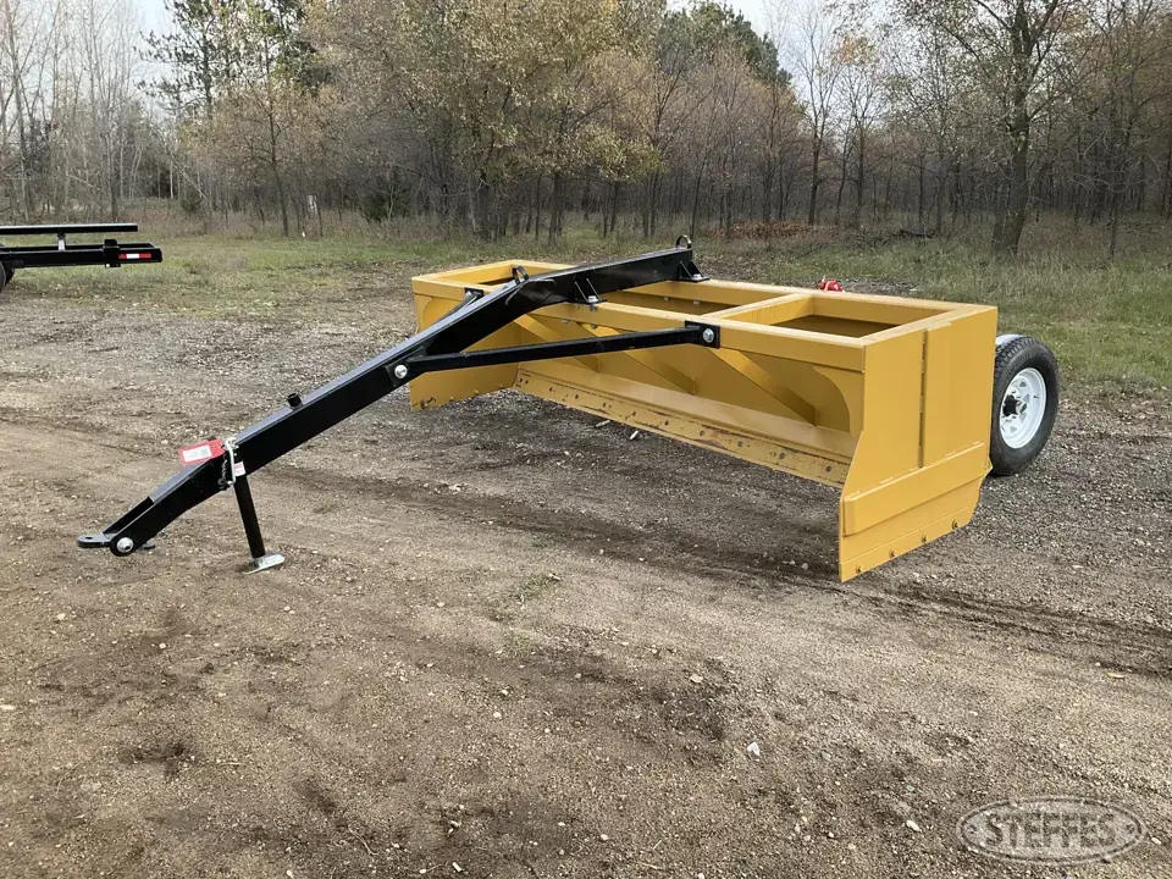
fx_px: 982
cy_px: 440
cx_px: 586
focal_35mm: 29
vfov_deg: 48.2
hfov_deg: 61.7
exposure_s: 1/435
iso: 25
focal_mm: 3
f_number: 1.8
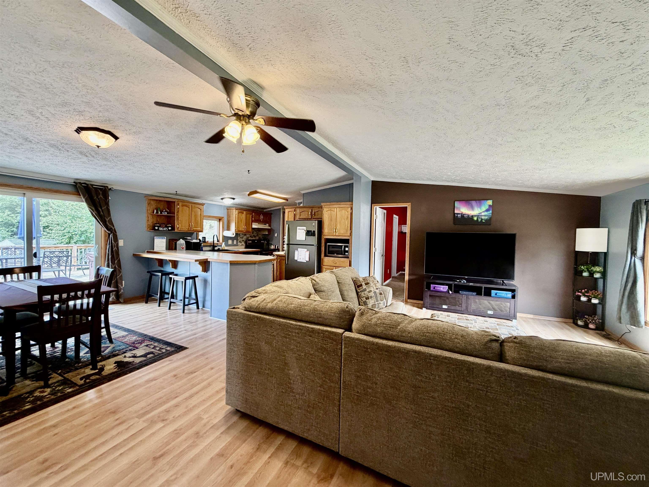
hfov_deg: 102.1
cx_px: 324
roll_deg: -1.4
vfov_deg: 85.7
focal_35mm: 14
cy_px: 244
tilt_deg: -2.6
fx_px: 262
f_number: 2.2
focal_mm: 2.22
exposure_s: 1/120
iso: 250
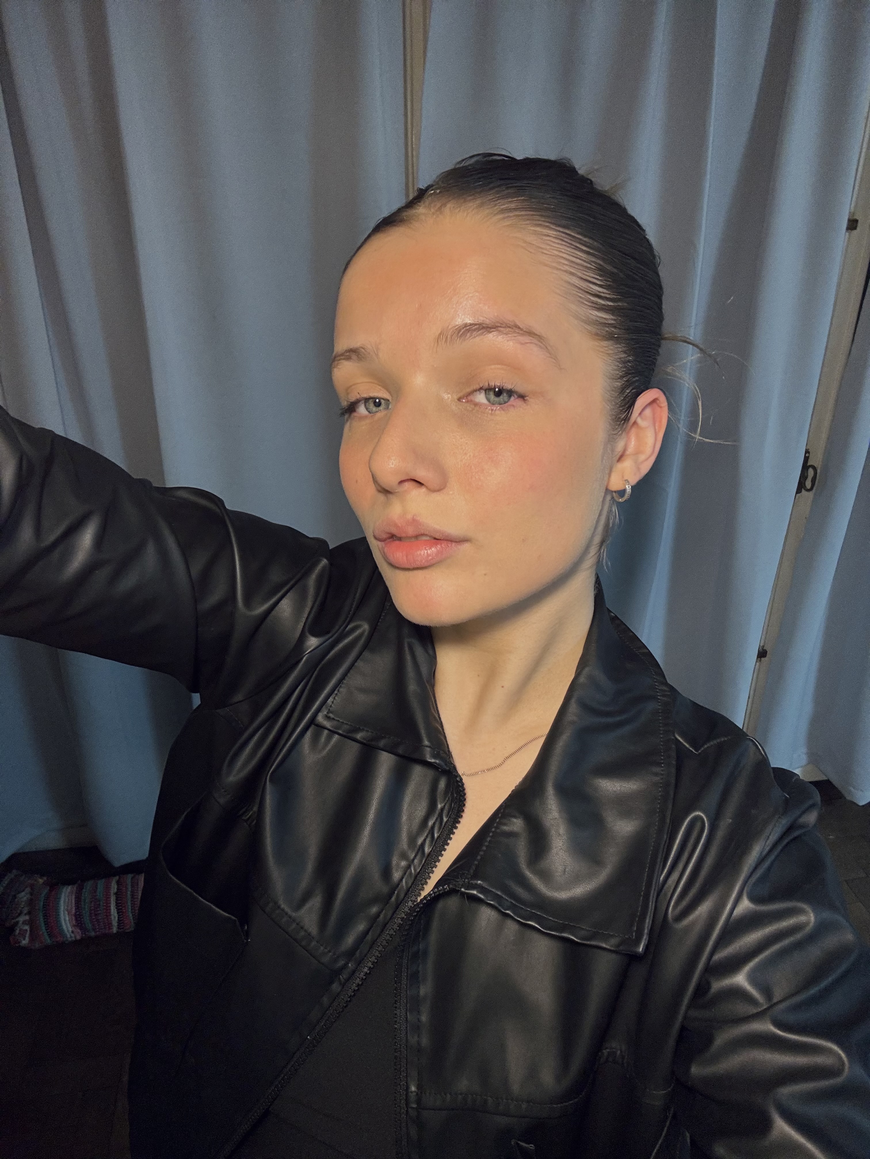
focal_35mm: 23
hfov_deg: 58.9
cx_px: 435
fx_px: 771
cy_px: 580
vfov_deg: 73.9
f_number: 1.9
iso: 125
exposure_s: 1/50
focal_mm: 2.69
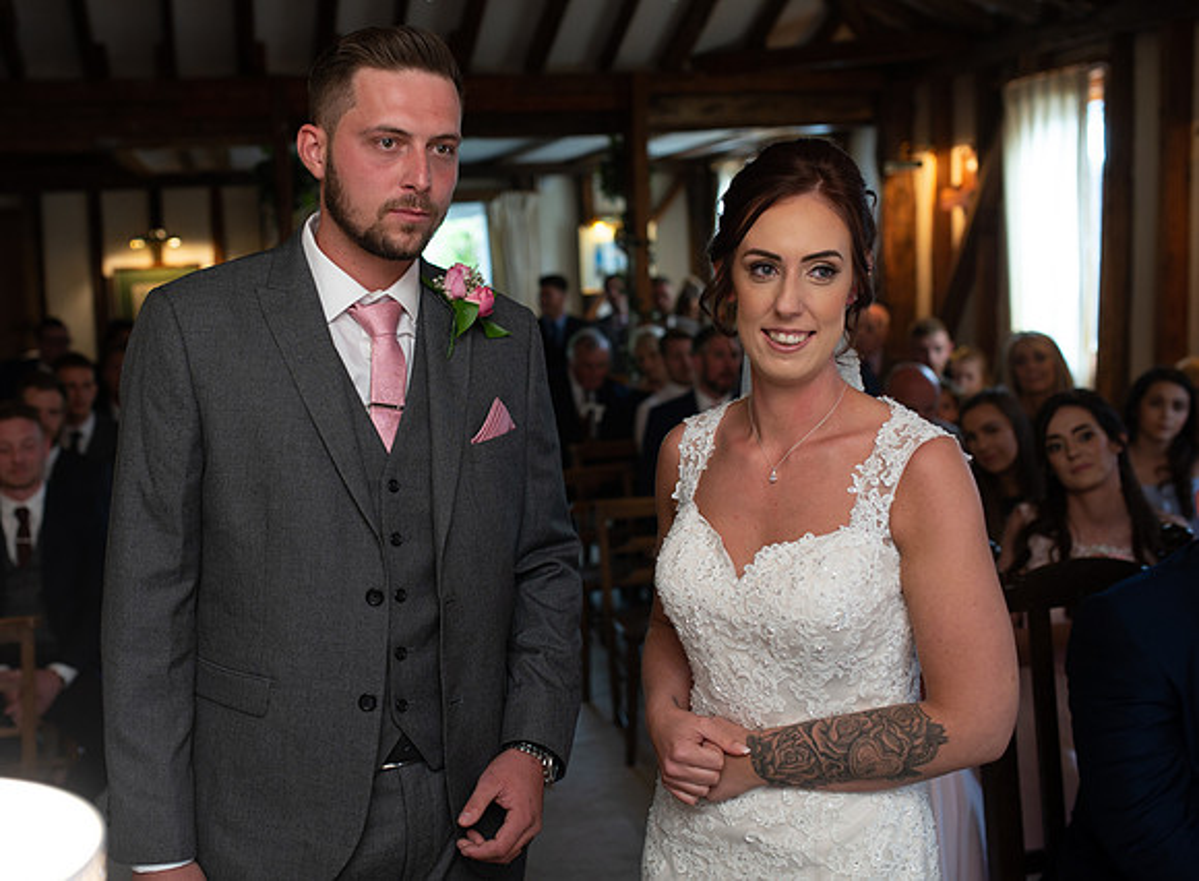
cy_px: 397
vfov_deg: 34.6
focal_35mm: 41
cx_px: 474
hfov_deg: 45.7
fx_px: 1413
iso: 640
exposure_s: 1/100
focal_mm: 35
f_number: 2.8
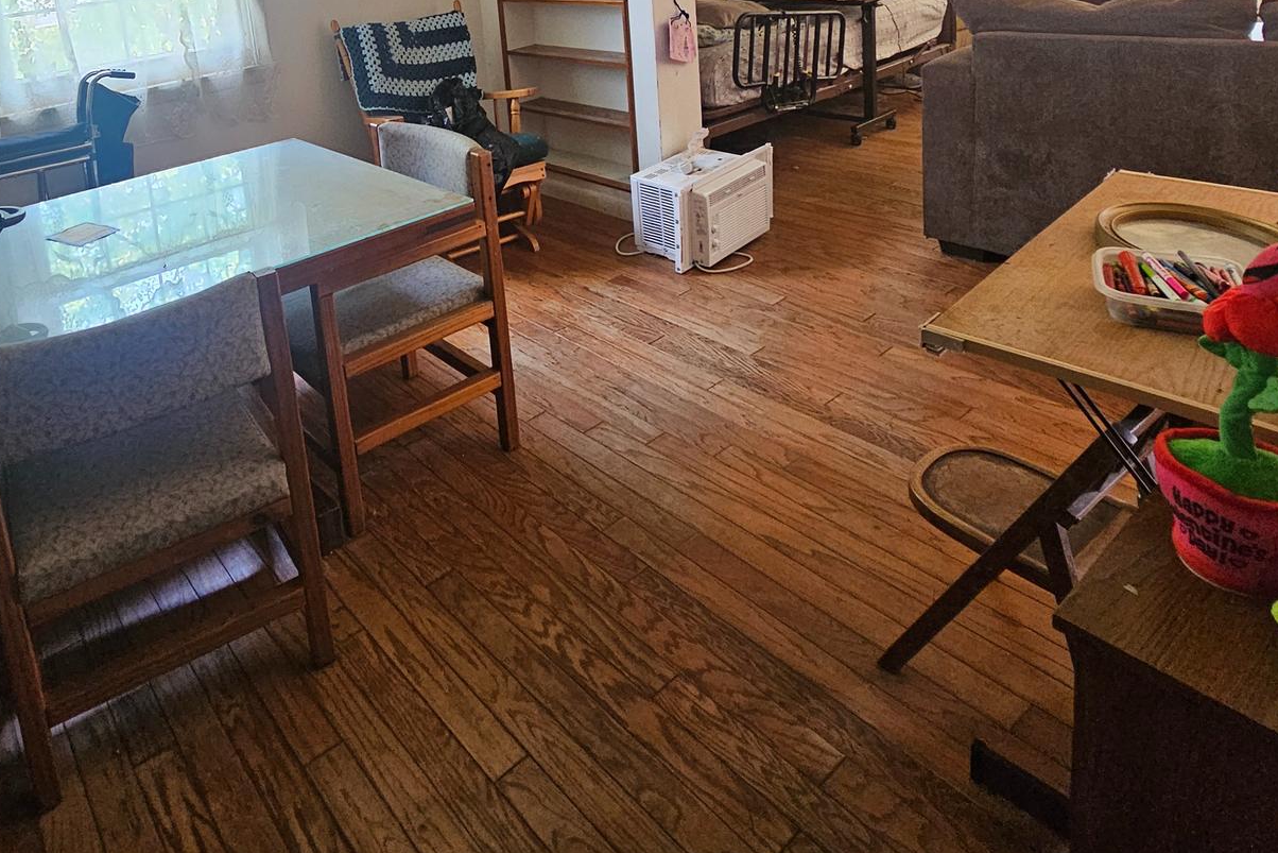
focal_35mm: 23
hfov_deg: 74.4
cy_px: 47
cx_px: 460
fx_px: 817
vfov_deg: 47.9
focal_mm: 2.2
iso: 320
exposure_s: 1/60
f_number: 2.2
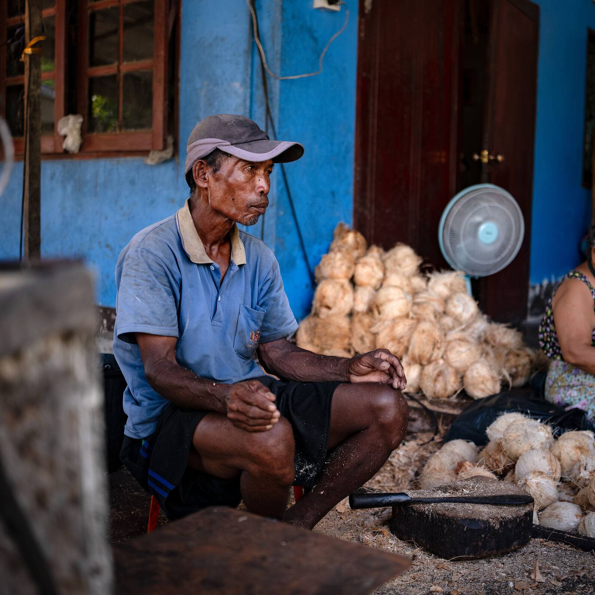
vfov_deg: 37.6
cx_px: 351
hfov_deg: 37.4
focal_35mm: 45
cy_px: 297
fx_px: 875
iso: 800
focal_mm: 23
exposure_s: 1/2700
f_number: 1.4
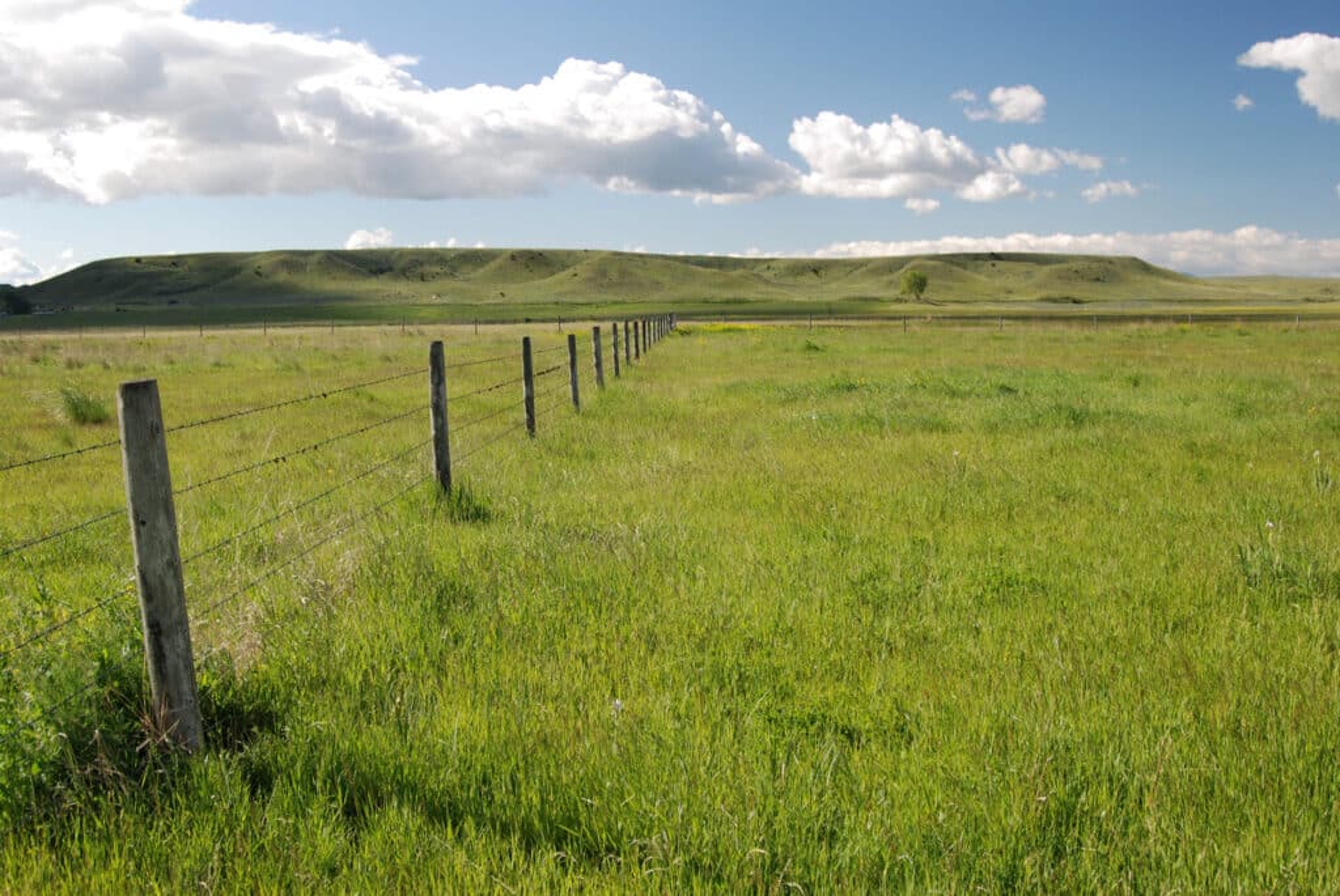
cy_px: 448
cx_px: 670
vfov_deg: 37.0
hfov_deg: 53.1
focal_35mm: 36
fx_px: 1341
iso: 125
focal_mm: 24
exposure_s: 1/125
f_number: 5.6
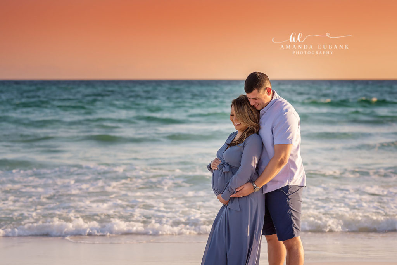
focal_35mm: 85
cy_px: 132
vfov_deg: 16.1
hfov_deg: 23.9
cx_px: 198
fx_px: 937
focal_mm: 85
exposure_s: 1/6400
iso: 500
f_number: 3.2
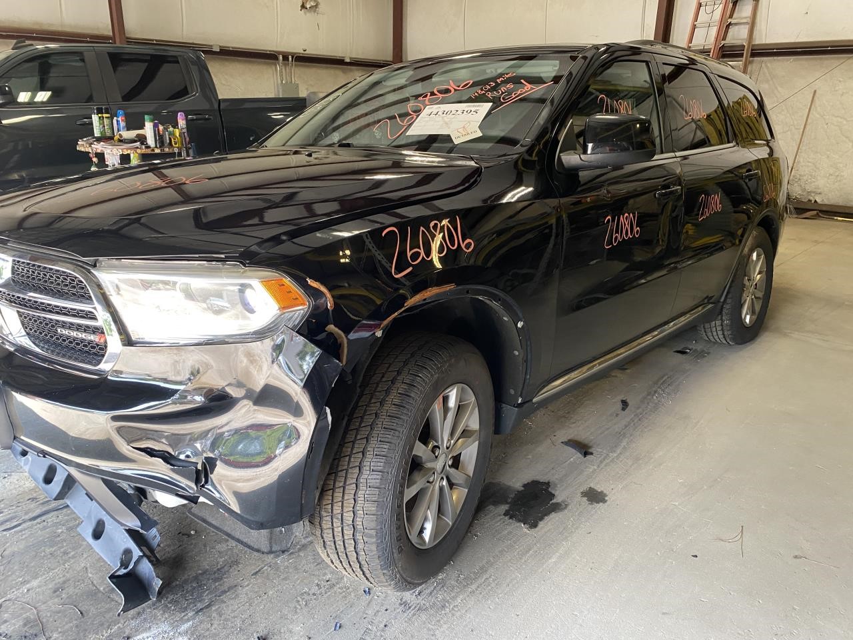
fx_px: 641
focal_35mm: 26
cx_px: 426
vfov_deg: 53.1
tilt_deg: -14.5
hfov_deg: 67.3
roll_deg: -0.9
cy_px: 320
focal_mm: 4.25
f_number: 1.8
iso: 125
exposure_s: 1/98
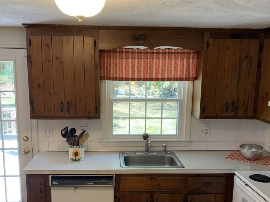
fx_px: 289
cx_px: 127
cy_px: 123
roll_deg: -0.8
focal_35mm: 37
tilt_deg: -10.3
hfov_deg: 50.1
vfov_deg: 38.5
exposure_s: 1/60
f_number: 1.8
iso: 64
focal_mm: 4.25
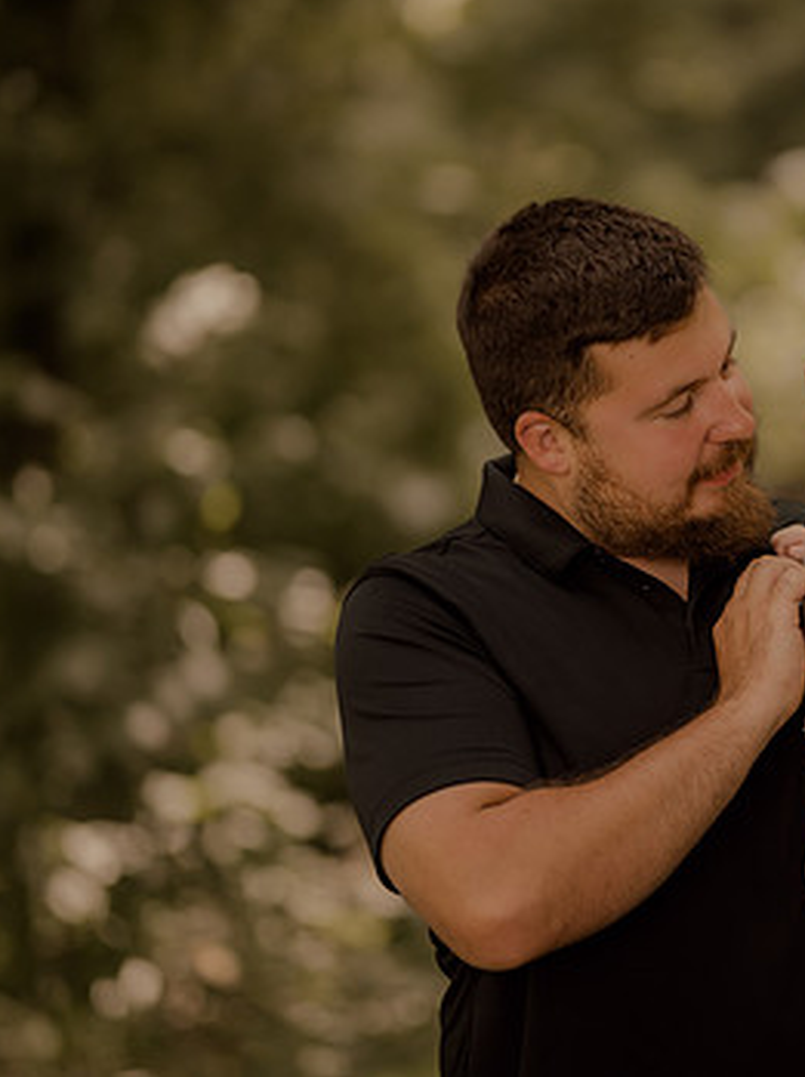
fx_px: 4225
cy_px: 483
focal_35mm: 136
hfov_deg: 10.9
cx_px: 635
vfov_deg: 14.5
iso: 160
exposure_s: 1/1250
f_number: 1.4
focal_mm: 85
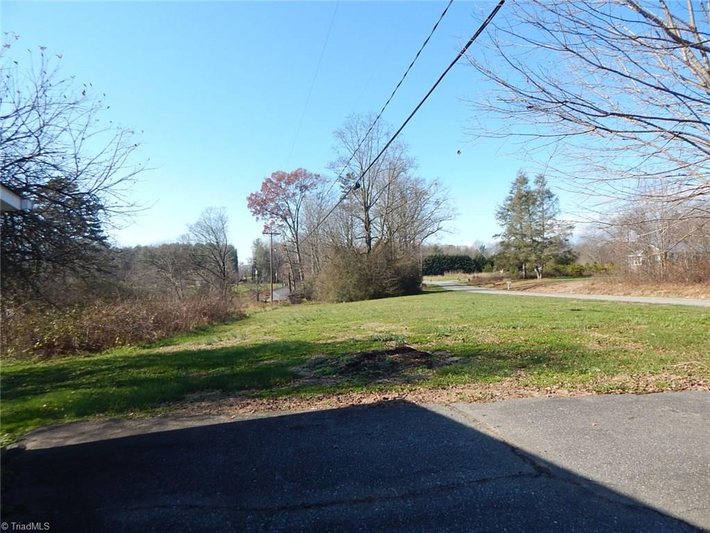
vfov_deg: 61.1
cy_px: 266
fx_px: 451
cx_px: 355
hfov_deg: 76.4
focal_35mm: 22
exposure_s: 1/800
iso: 125
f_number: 3
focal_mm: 4
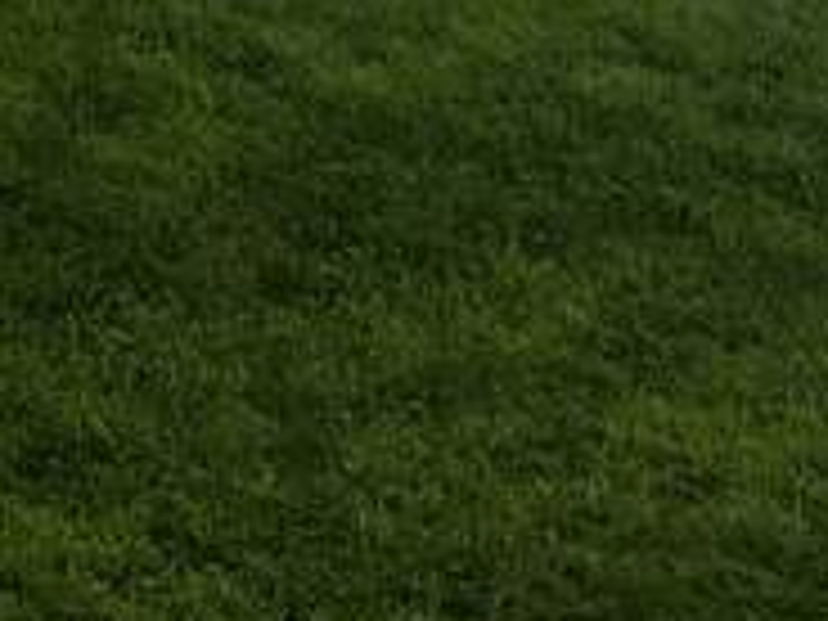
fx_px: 3995
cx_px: -657
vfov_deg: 7.7
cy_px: -1228
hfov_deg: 11.1
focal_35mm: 167
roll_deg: +2.0
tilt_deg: +20.9
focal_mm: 6.76
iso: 80
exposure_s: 1/2041
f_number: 1.78
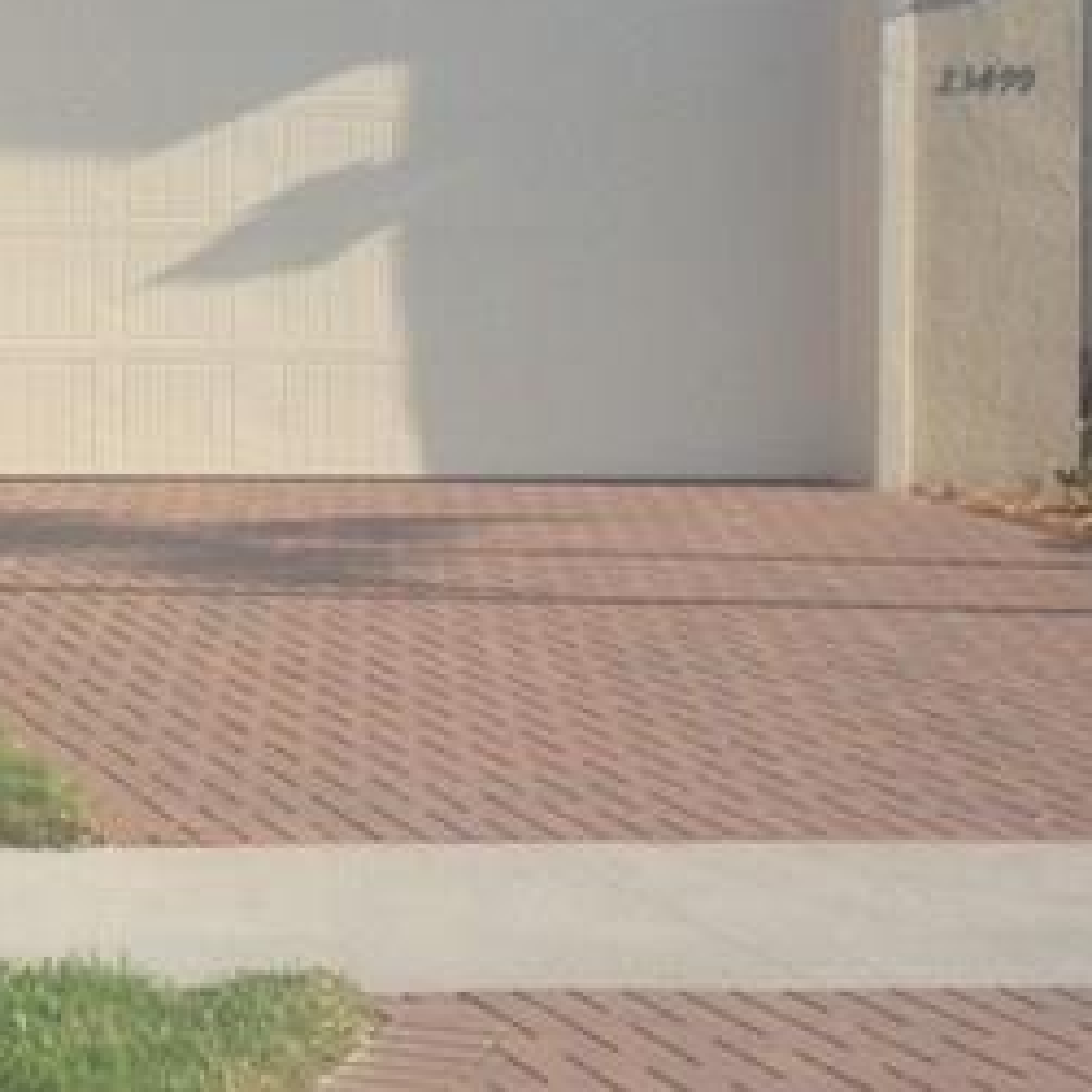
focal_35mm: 119
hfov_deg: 14.1
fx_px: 4247
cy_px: 191
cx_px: -287
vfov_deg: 14.6
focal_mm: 4.12
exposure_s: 1/1043
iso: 50
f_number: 2.4
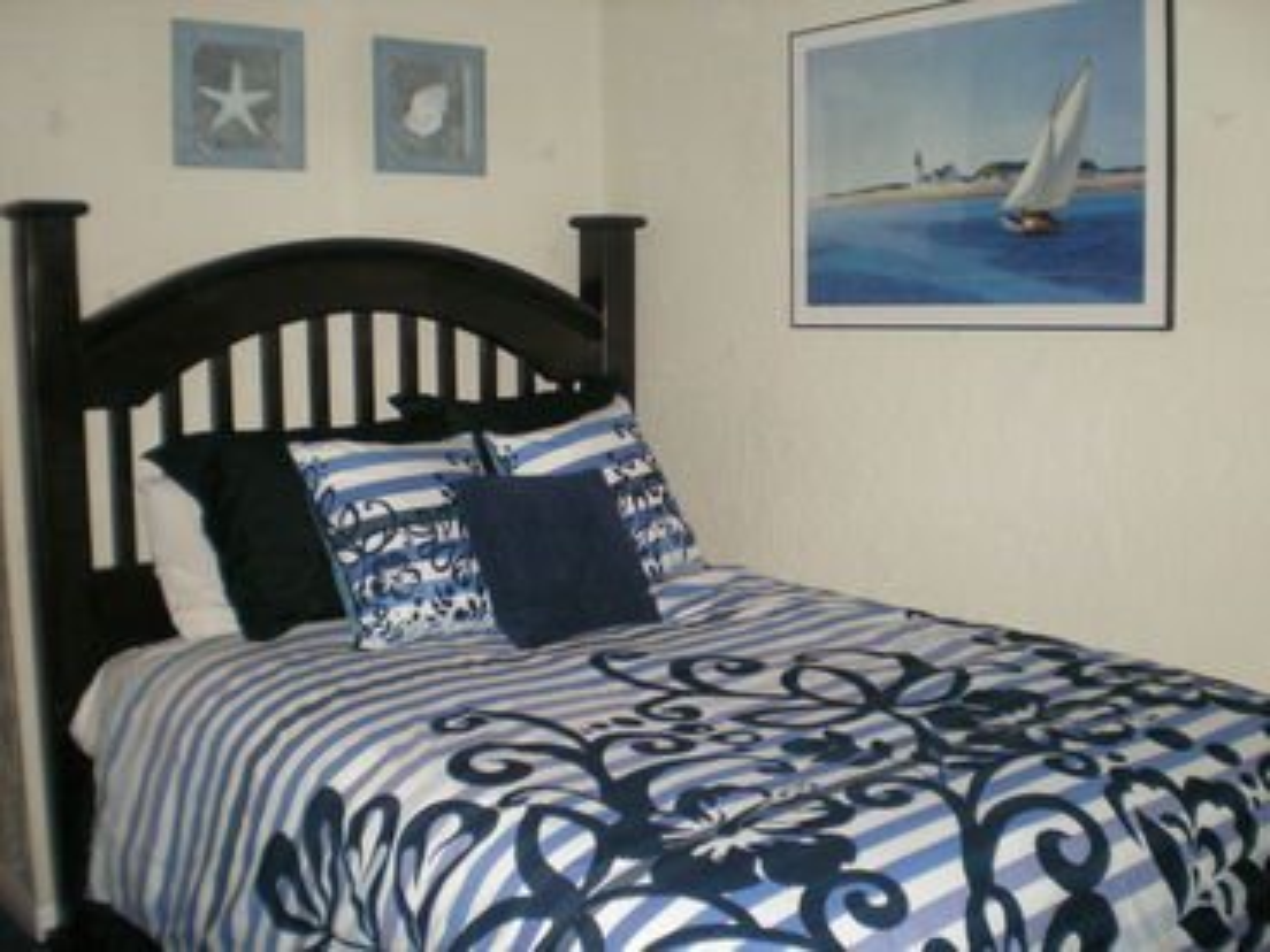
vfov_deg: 37.7
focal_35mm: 38
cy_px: 476
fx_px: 1394
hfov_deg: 49.0
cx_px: 635
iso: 219
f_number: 3.1
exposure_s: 1/60
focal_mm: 6.3
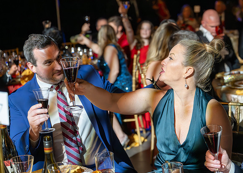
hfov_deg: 28.8
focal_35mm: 69
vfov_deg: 20.8
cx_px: 147
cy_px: 72
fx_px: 473
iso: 7200
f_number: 3.2
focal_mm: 56
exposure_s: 1/400
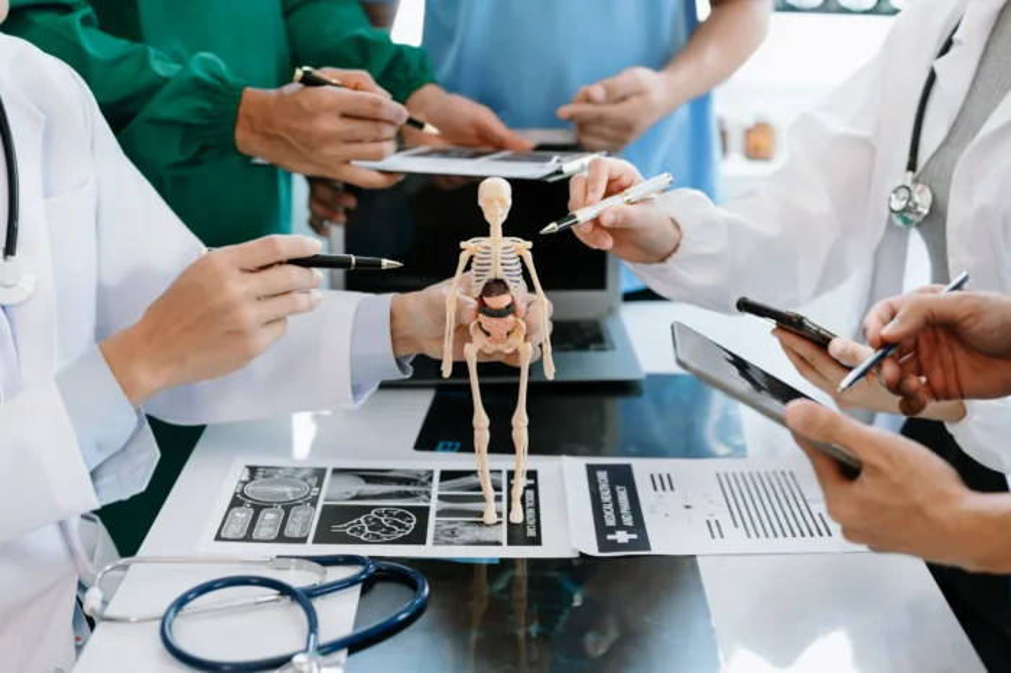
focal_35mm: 54
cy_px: 343
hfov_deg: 36.7
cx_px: 516
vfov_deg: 24.9
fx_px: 1523
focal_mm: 50
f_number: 2.8
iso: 100
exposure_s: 1/50
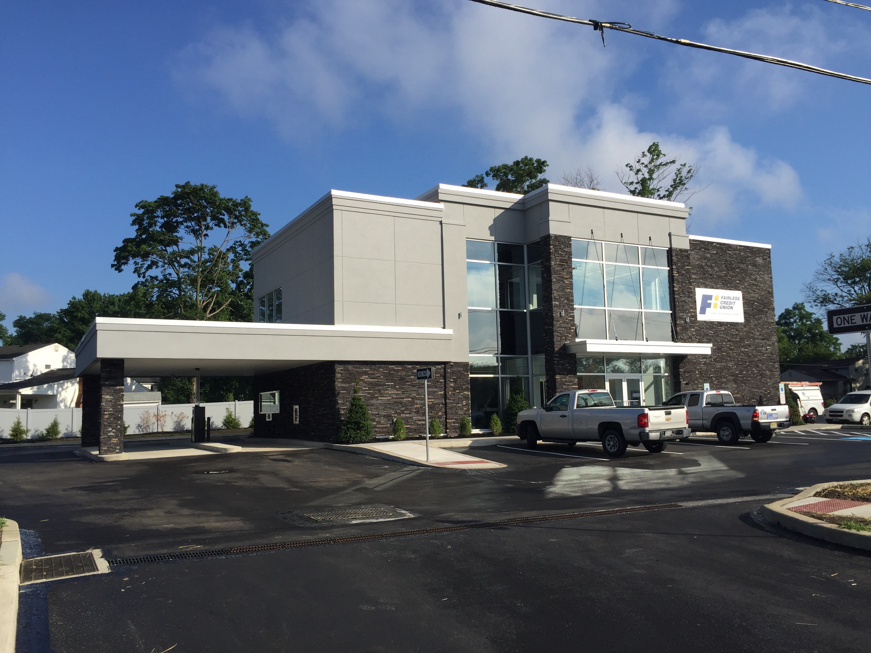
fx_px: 730
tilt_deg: +6.8
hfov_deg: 61.7
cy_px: 326
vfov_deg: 48.2
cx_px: 436
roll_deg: +0.9
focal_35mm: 29
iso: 32
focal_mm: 4.15
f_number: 2.2
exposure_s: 1/2083
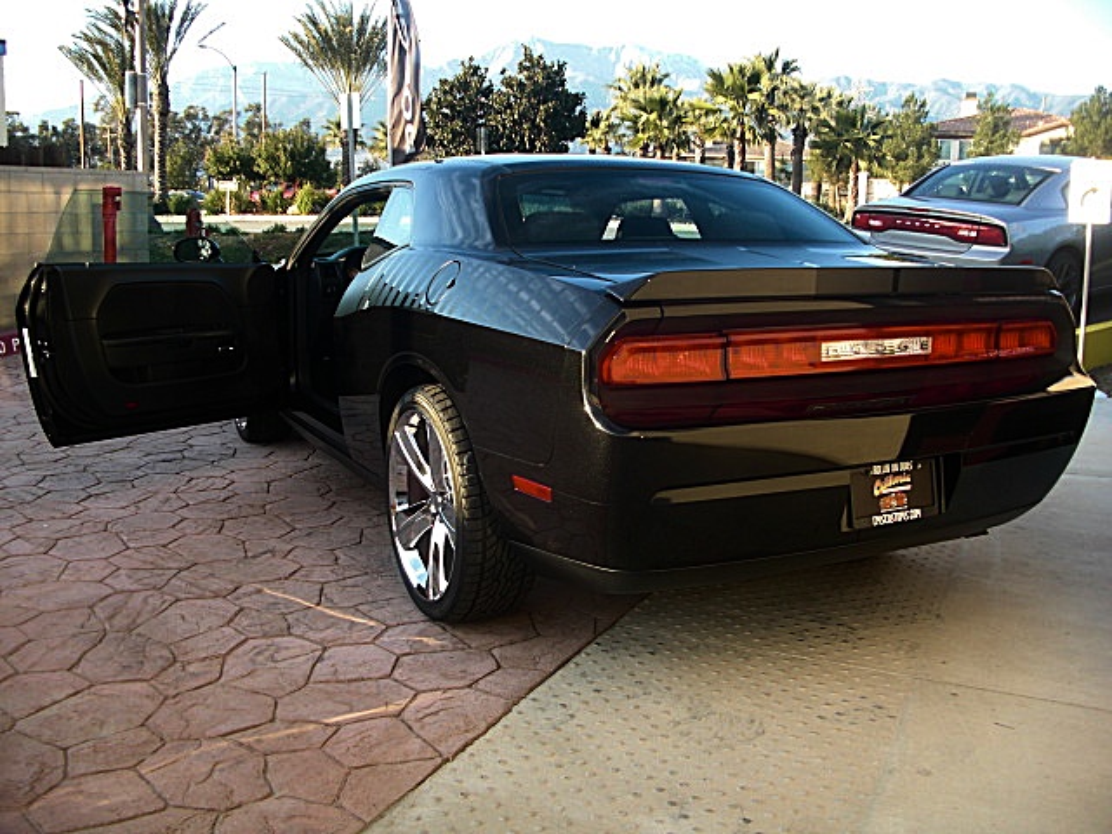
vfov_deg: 39.7
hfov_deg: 51.4
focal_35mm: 36
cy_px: 417
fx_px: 1156
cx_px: 556
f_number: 2.8
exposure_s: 1/100
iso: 50
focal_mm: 6.3
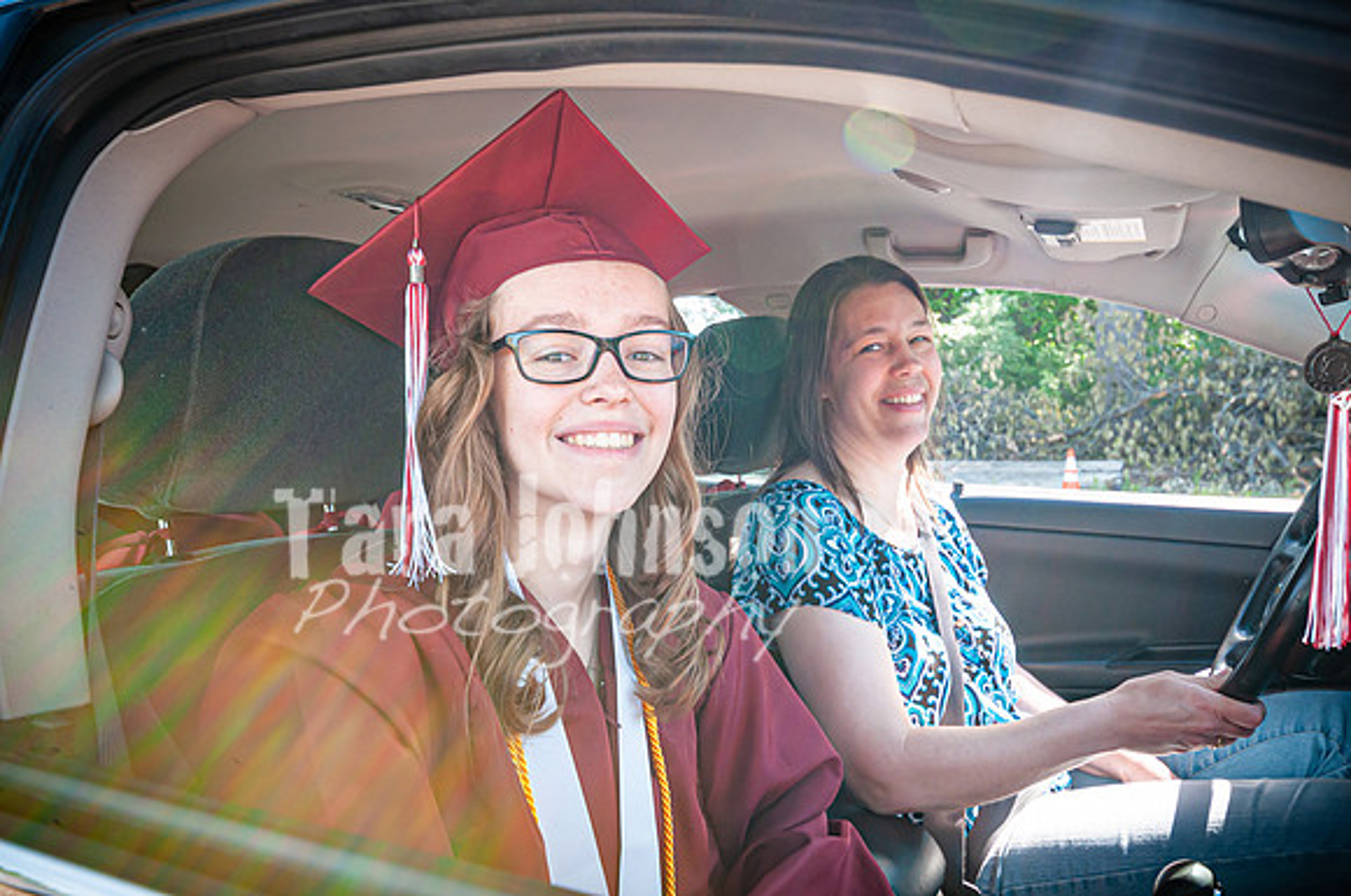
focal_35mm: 28
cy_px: 448
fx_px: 1068
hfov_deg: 64.6
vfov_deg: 45.5
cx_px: 676
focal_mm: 19
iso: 250
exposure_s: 1/125
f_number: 5.6
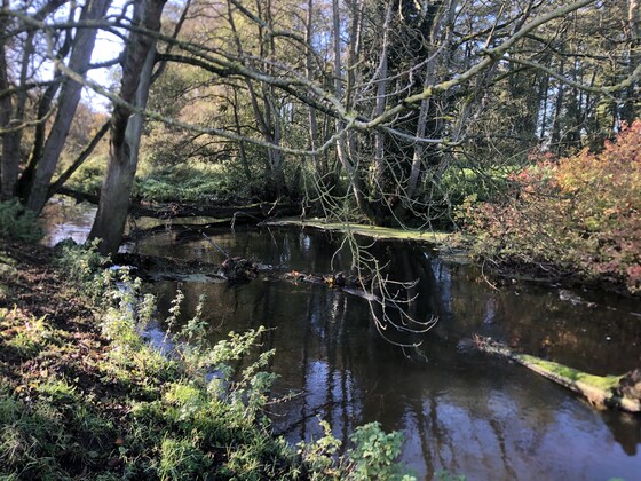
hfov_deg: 63.4
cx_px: 320
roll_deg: -1.0
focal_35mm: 28
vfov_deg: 49.7
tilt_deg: -5.4
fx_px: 518
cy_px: 240
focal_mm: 3.99
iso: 40
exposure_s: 1/120
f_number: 1.8
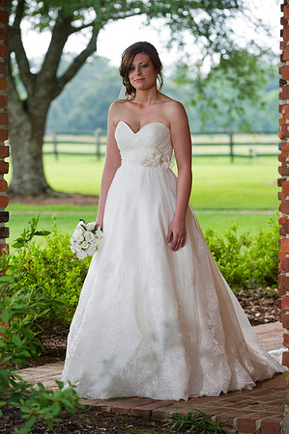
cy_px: 217
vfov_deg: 15.8
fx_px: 1569
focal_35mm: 130
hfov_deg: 10.5
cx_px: 144
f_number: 3.5
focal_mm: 130
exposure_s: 1/250
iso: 500
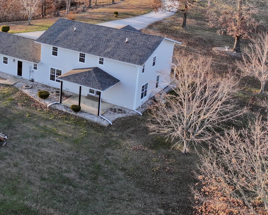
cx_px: -28
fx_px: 476
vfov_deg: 25.2
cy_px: 60
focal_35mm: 60
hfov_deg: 28.5
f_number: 2.8
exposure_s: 1/120
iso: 100
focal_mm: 12.29
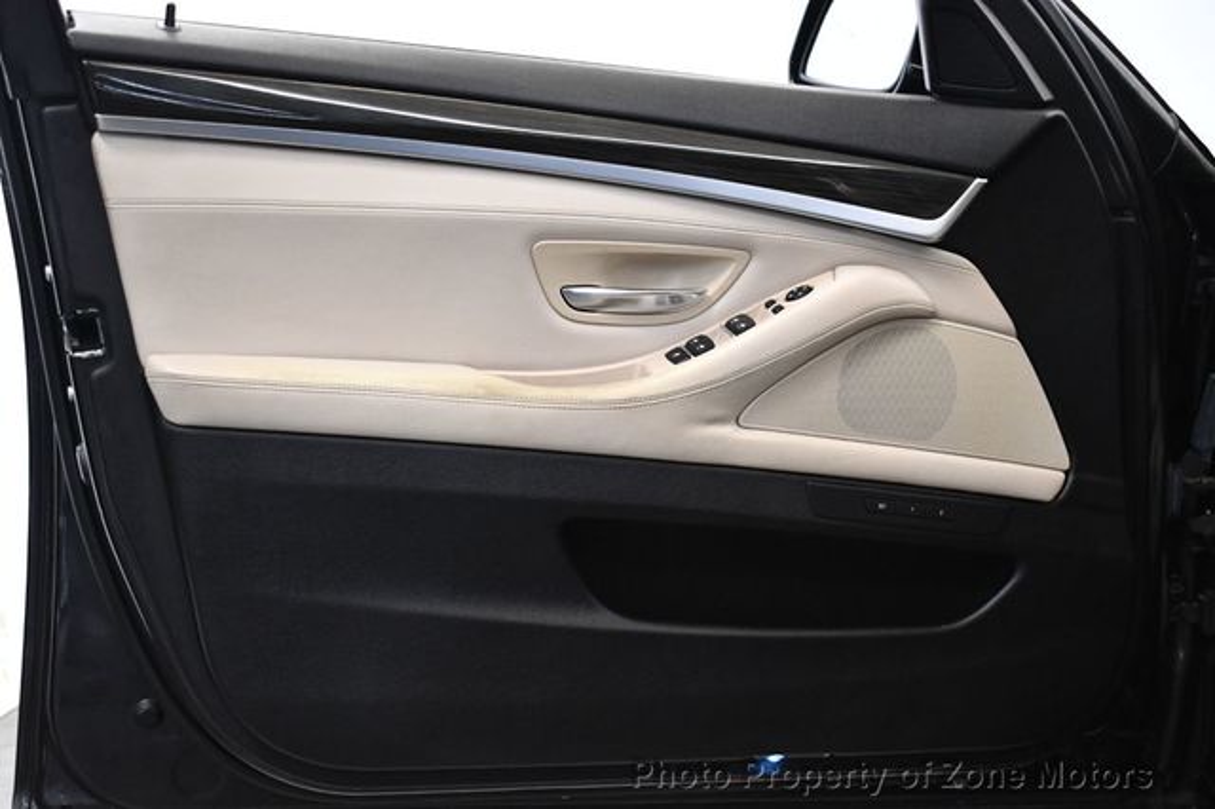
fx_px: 1754
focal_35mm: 52
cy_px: 404
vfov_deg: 26.0
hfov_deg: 38.2
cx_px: 608
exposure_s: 1/100
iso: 3200
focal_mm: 35
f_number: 4.5
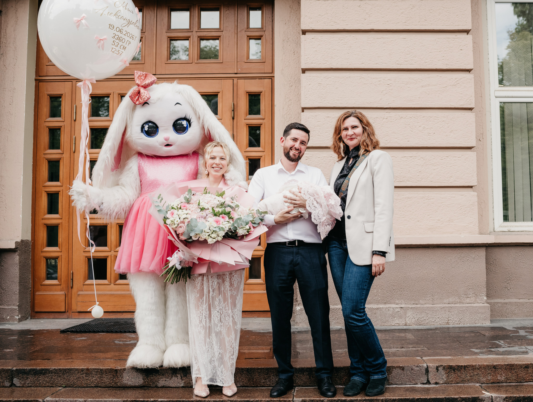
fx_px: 623
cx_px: 320
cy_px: 208
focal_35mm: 40
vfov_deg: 35.7
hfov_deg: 46.1
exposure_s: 1/640
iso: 400
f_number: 4
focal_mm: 35
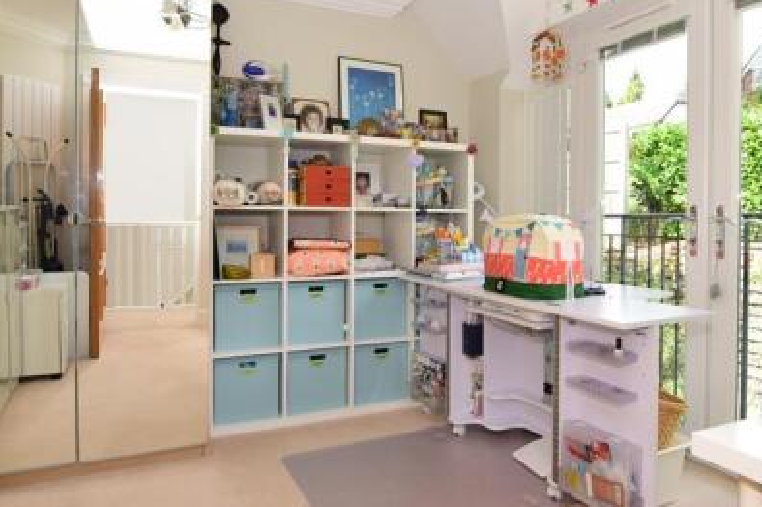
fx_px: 529
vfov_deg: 51.0
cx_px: 416
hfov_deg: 71.4
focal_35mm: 25
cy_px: 218
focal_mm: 10
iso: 400
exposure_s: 1/100
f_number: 7.1
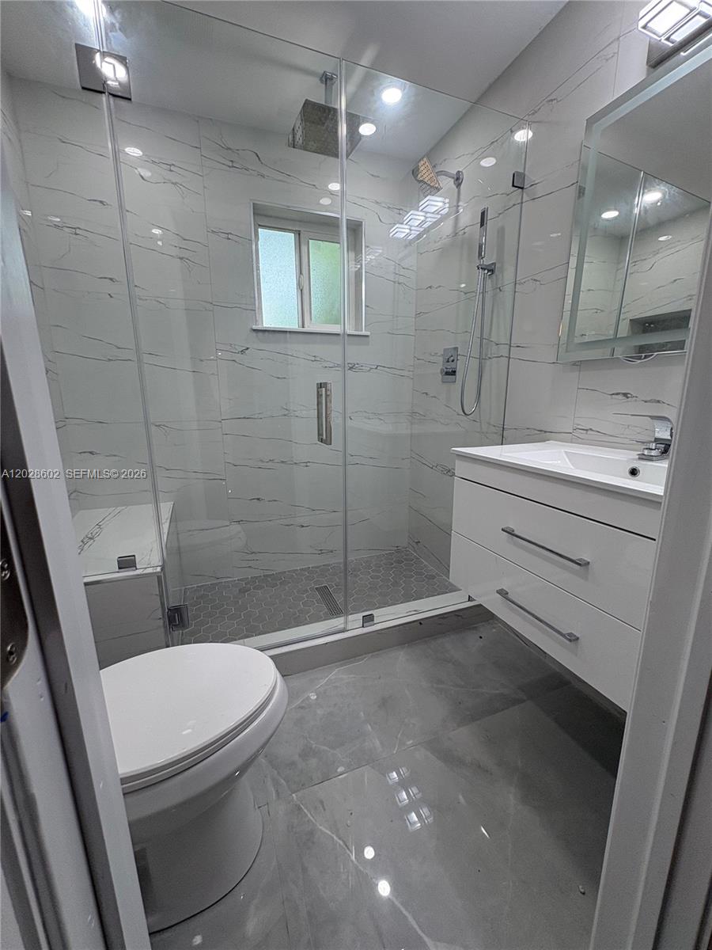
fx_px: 384
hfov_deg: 85.7
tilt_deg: -11.7
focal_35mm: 14
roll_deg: +0.5
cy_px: 475
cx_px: 356
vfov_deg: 102.1
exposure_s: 1/120
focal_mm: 2.22
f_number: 2.2
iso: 125
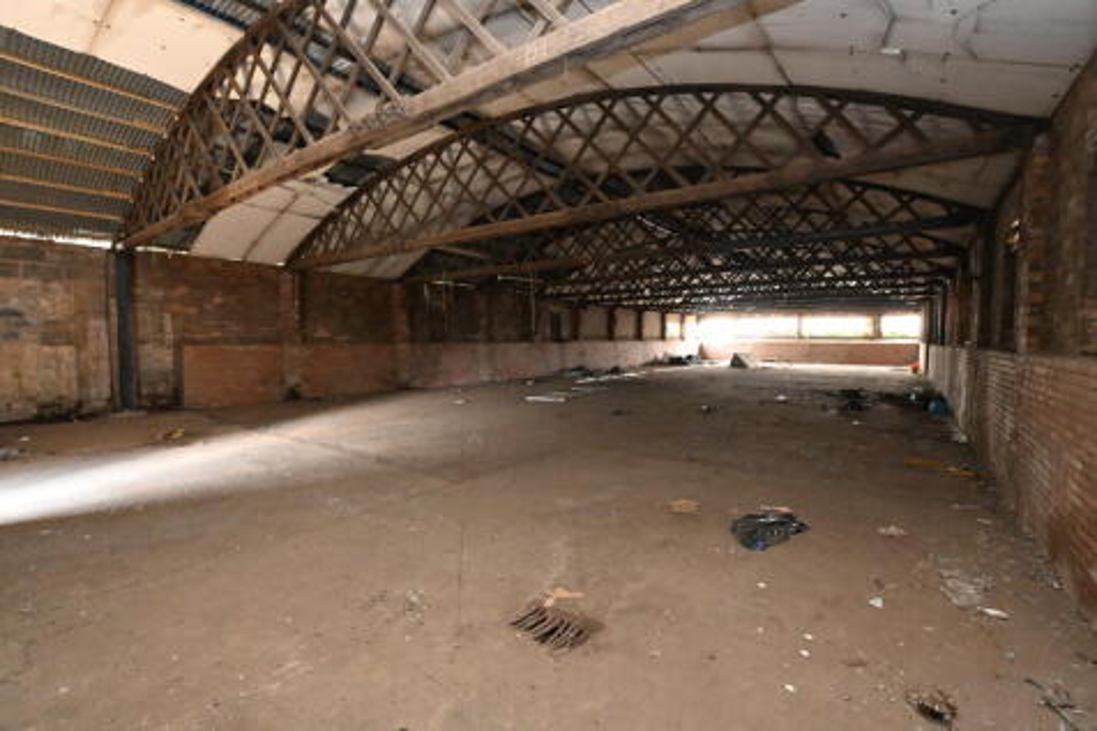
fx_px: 457
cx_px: 548
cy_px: 366
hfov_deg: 100.4
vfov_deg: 77.3
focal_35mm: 15
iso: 8000
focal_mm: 10
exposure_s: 1/60
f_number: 5.6
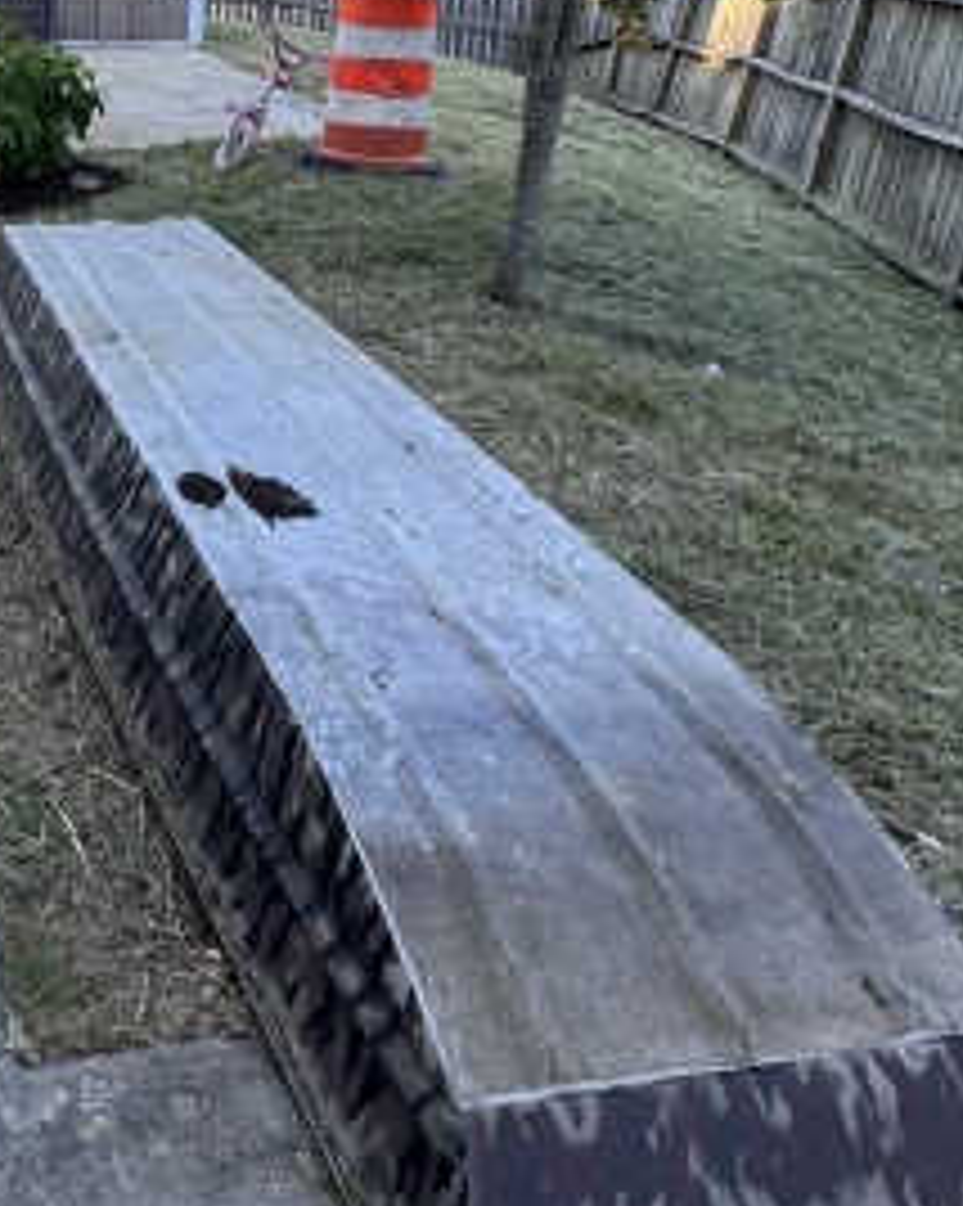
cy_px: 173
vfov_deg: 48.5
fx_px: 1213
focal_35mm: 34
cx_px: -22
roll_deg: +0.0
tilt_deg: -13.4
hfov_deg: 38.0
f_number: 2.2
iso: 50
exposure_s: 1/99
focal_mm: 2.22
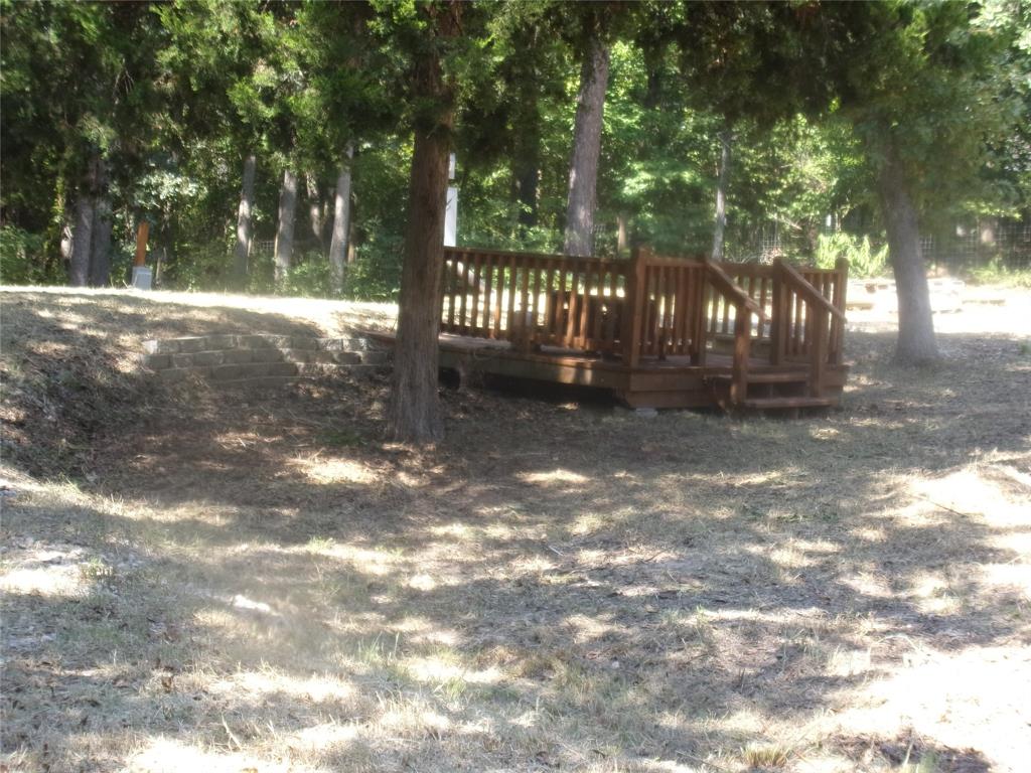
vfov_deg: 22.9
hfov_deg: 30.3
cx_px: 516
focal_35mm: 64
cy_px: 386
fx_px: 1906
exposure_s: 1/58
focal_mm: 11.5
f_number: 4.5
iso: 80
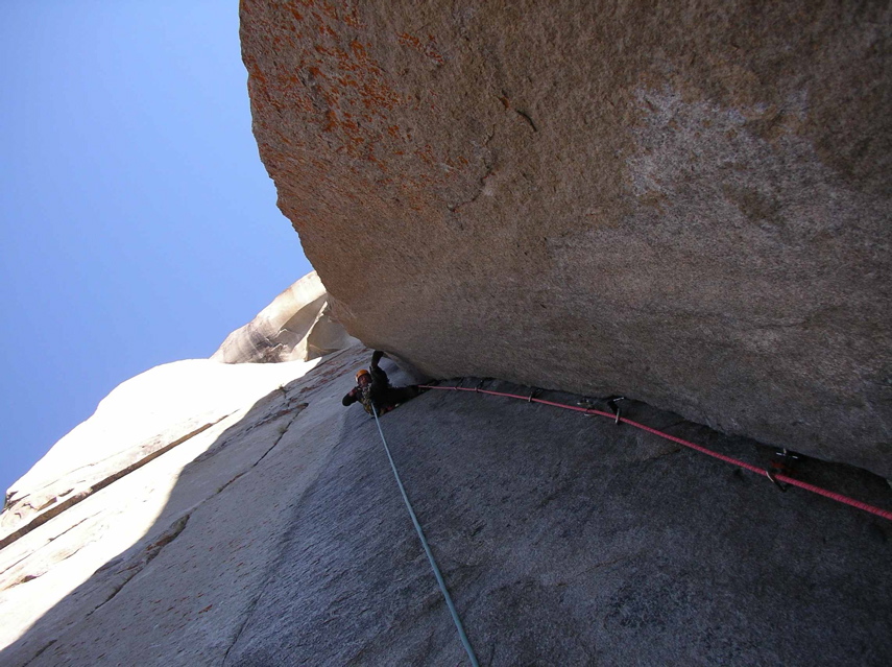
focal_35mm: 37
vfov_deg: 38.6
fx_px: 952
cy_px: 334
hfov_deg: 50.2
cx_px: 446
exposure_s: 1/250
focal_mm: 5.7
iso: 50
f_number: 2.8
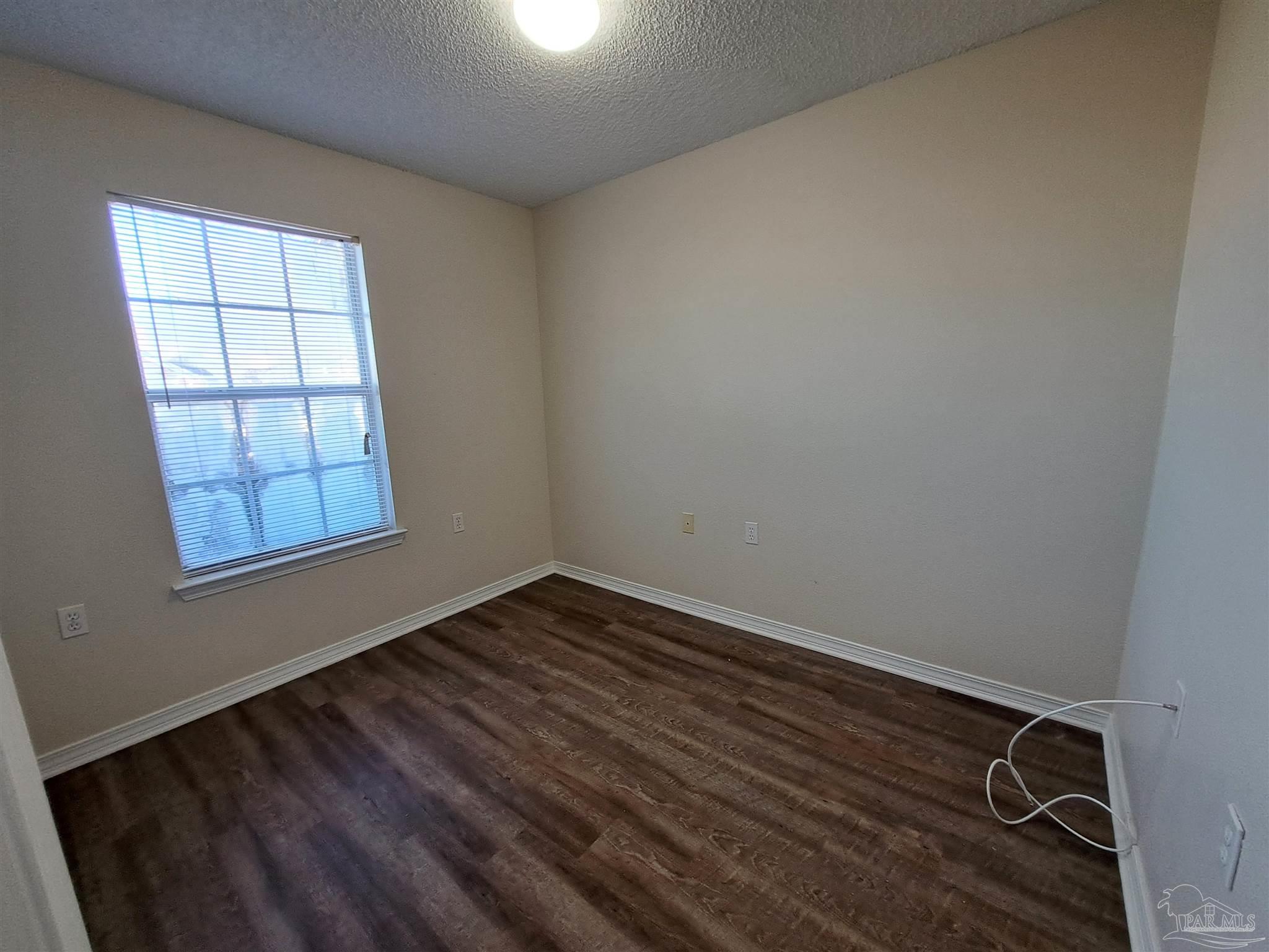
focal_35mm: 13
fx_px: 477
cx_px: 634
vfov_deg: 89.9
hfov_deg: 106.2
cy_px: 476
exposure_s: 1/50
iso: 64
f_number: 2.2
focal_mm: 1.74
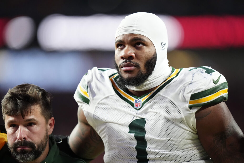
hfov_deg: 5.2
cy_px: 82
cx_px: 122
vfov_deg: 3.4
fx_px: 2711
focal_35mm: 400
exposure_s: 1/2000
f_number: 2.8
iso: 5000
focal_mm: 400
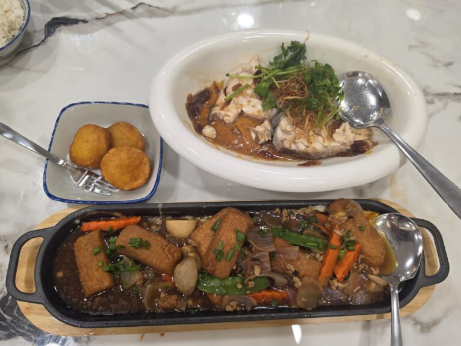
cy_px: 173
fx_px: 306
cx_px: 230
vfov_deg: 58.9
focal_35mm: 23
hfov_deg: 73.9
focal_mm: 6.5
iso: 80
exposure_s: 1/180
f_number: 1.4
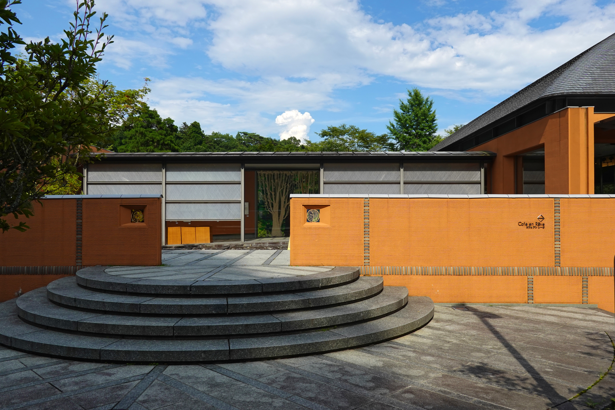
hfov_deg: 63.7
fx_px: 495
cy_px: 205
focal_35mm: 29
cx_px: 308
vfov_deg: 45.0
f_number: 7.1
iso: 100
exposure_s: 1/400
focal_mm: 10.83
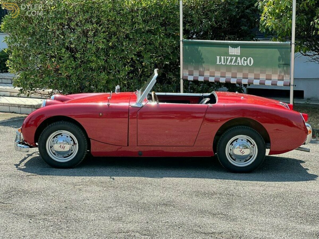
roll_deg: -0.6
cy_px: 120
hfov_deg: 25.3
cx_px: 160
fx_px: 710
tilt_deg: -5.5
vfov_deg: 19.1
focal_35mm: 77
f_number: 2.8
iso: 25
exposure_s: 1/227
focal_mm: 9
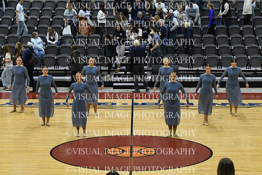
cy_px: 88
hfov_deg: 19.5
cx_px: 131
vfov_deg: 13.0
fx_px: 764
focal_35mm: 105
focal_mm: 70
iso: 5000
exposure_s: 1/500
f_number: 4
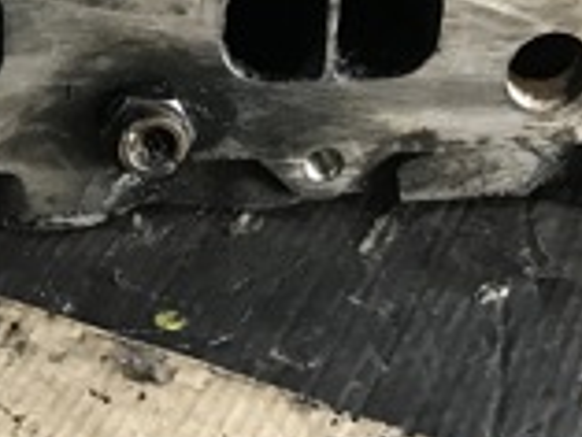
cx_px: -48
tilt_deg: -22.0
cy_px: -161
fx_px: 1918
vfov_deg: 12.5
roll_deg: +0.0
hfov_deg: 16.7
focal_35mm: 114
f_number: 1.8
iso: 80
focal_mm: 3.99
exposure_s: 1/17
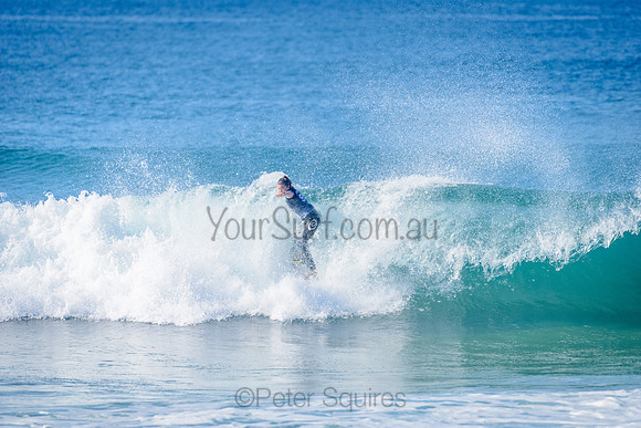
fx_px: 8997
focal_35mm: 505
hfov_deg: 4.1
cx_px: 320
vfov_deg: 2.7
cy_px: 214
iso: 200
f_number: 5.6
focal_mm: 500
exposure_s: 1/2000
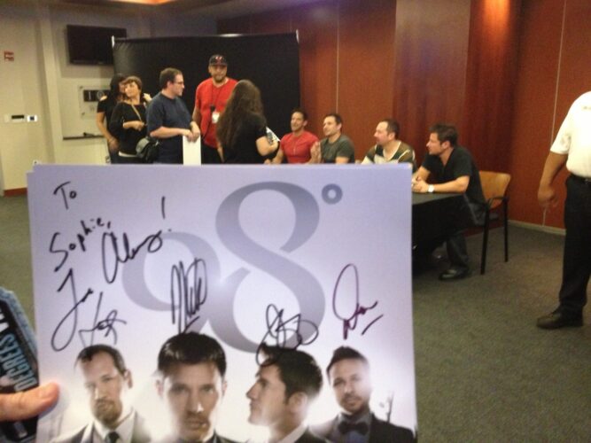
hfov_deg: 52.6
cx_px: 296
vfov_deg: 40.7
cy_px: 222
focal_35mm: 35
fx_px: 597
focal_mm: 4.28
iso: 500
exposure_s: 1/15
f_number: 2.4
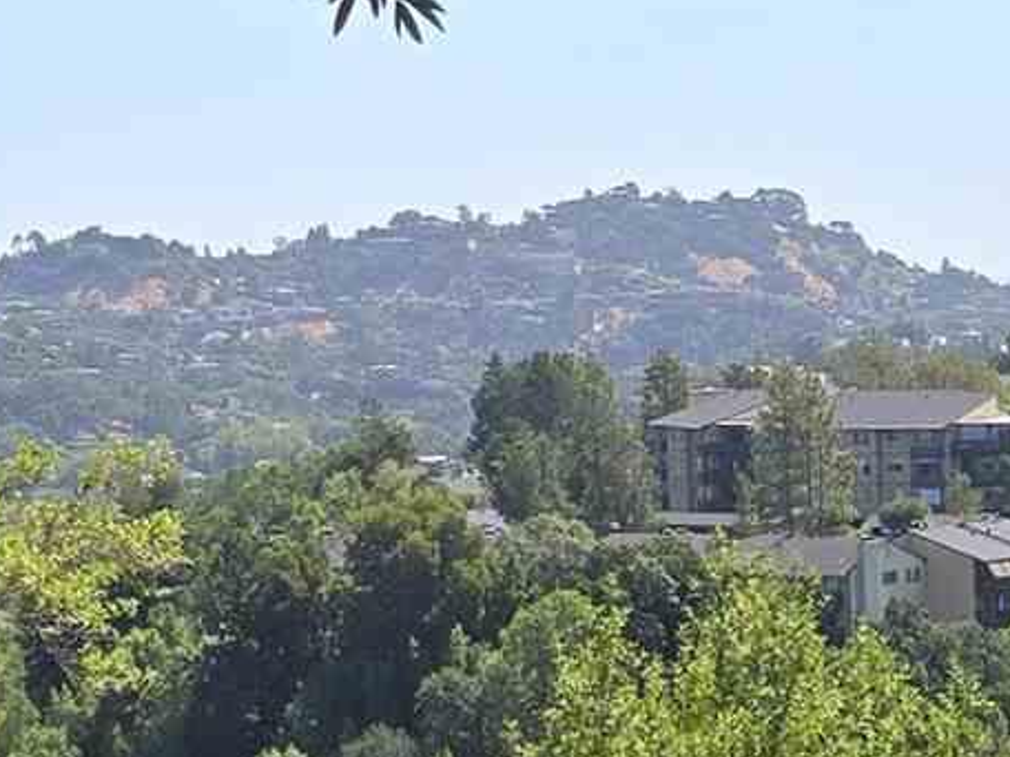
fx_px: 4522
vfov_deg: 9.6
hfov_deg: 12.7
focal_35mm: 155
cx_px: 396
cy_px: 274
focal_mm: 5.4
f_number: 1.8
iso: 25
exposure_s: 1/1614
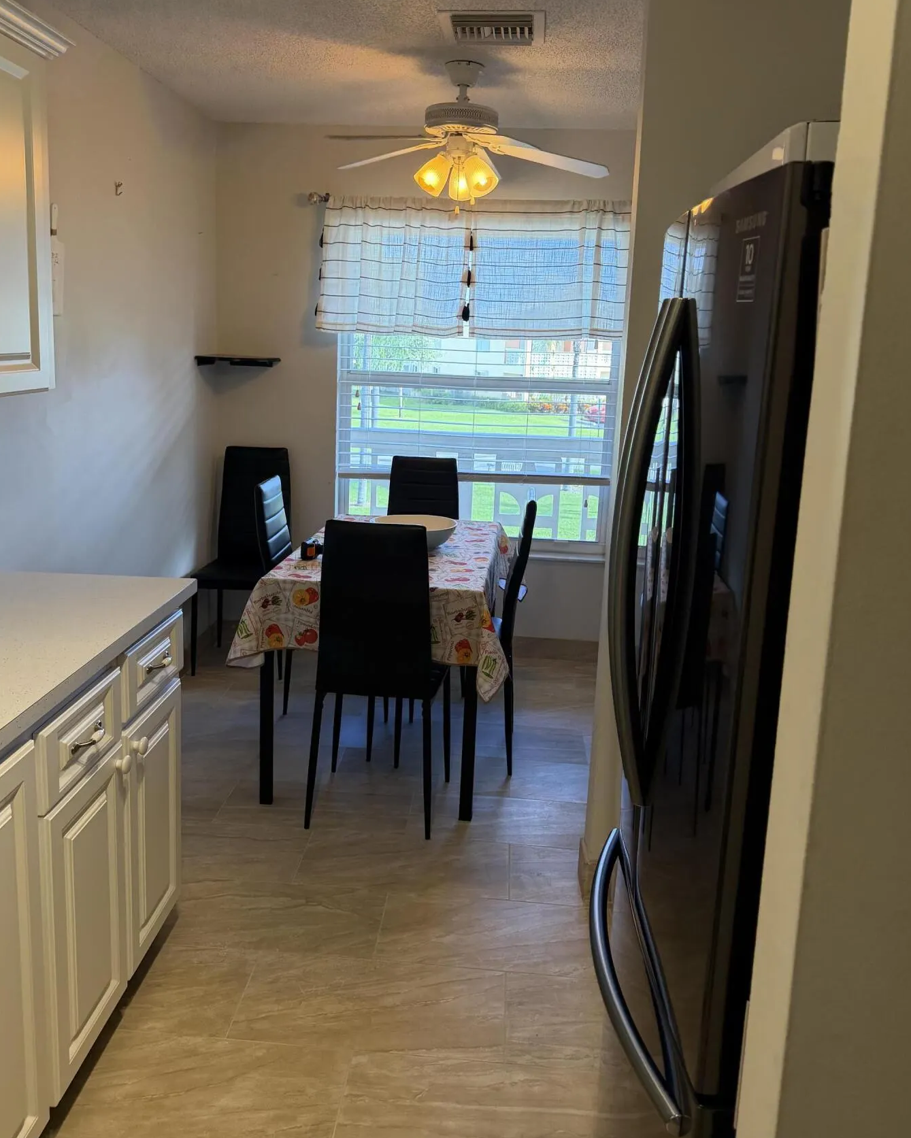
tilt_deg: -10.2
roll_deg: -2.9
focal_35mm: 28
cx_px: 428
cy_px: 505
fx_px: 943
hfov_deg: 51.5
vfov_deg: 62.0
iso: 200
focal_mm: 6.76
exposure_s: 1/146
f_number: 1.78
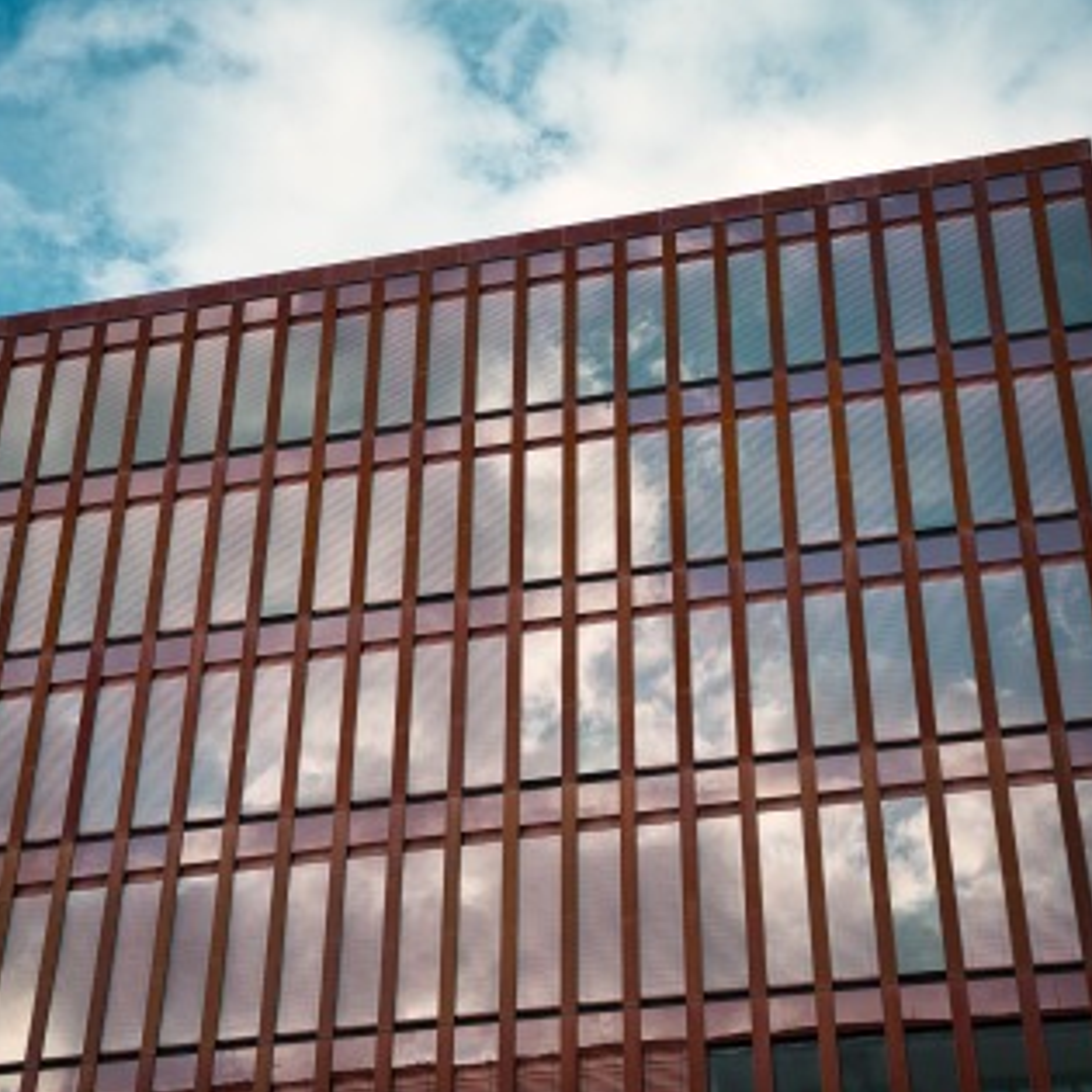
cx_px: 517
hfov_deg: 26.1
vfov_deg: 26.1
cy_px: 548
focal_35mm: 66
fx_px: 2356
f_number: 2.8
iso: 100
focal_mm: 51
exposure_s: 1/640
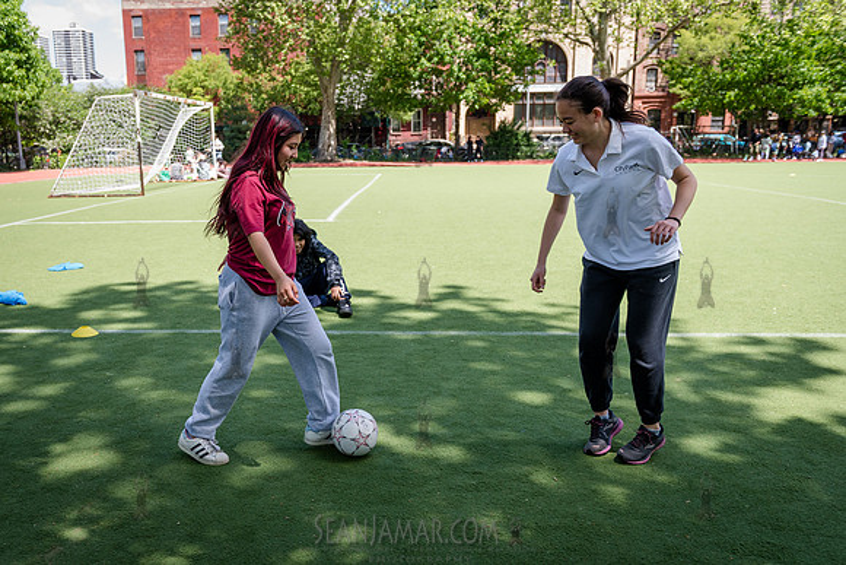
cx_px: 346
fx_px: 819
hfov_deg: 54.3
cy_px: 327
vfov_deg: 38.0
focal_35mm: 35
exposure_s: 1/400
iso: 200
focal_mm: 28
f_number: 3.5
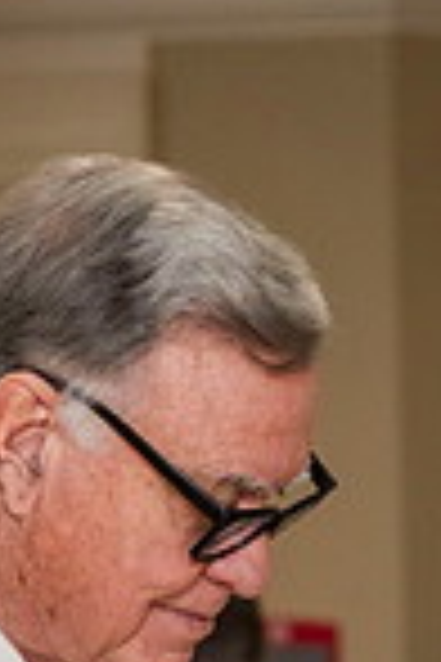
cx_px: 504
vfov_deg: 7.2
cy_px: 982
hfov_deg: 4.9
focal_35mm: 282
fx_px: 5181
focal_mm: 92
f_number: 4.5
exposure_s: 1/125
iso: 1000
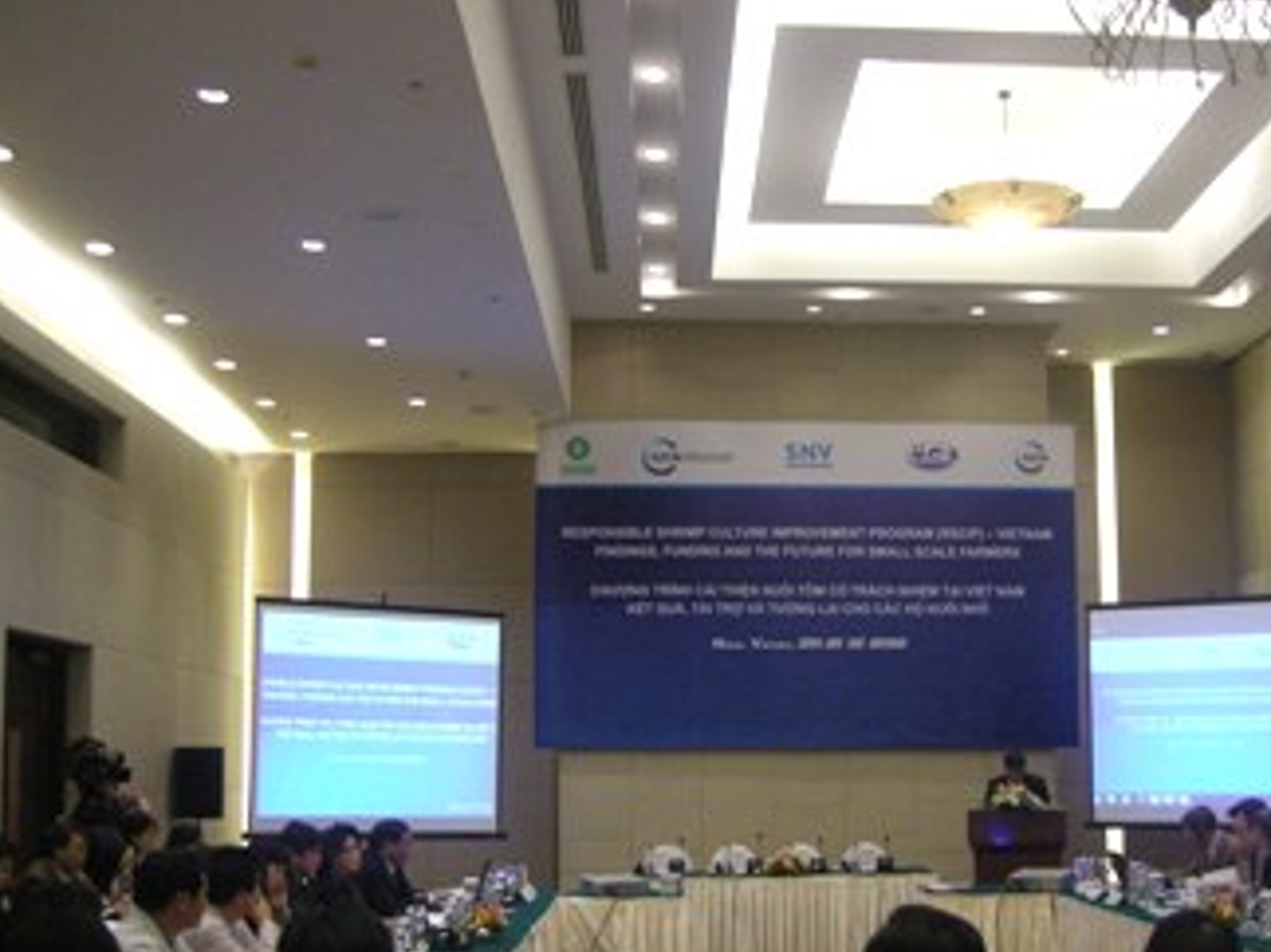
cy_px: 590
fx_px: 1835
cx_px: 838
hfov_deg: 37.8
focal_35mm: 50
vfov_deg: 29.0
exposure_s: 1/52.1
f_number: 2.7
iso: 400
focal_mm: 7.5
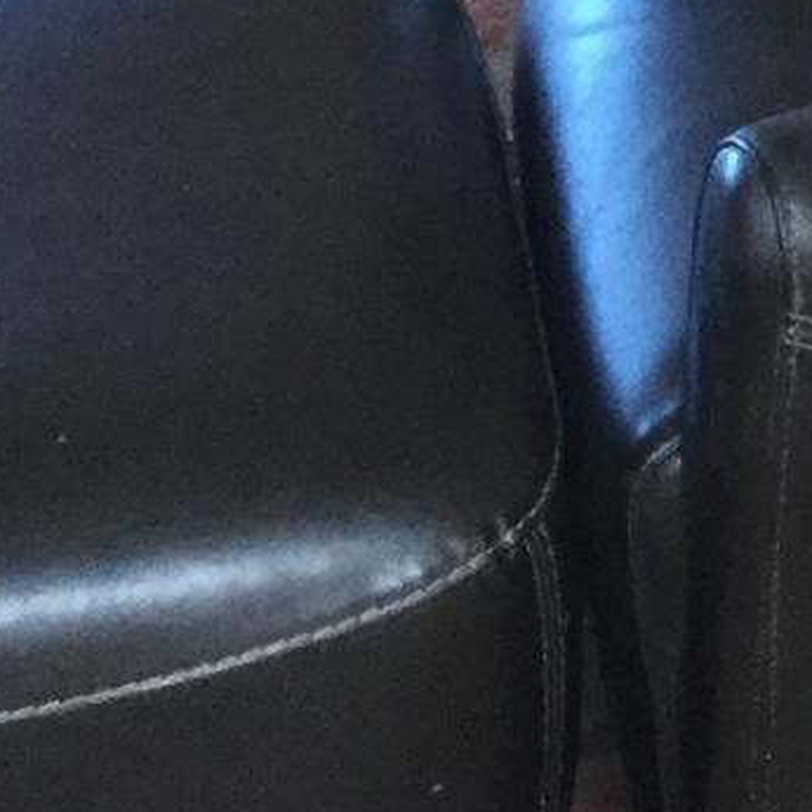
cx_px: 1280
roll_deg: -2.7
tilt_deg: -12.7
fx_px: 4220
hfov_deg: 10.5
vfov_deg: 9.3
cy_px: -1400
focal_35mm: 159
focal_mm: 3.3
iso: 100
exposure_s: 1/30
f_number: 2.4
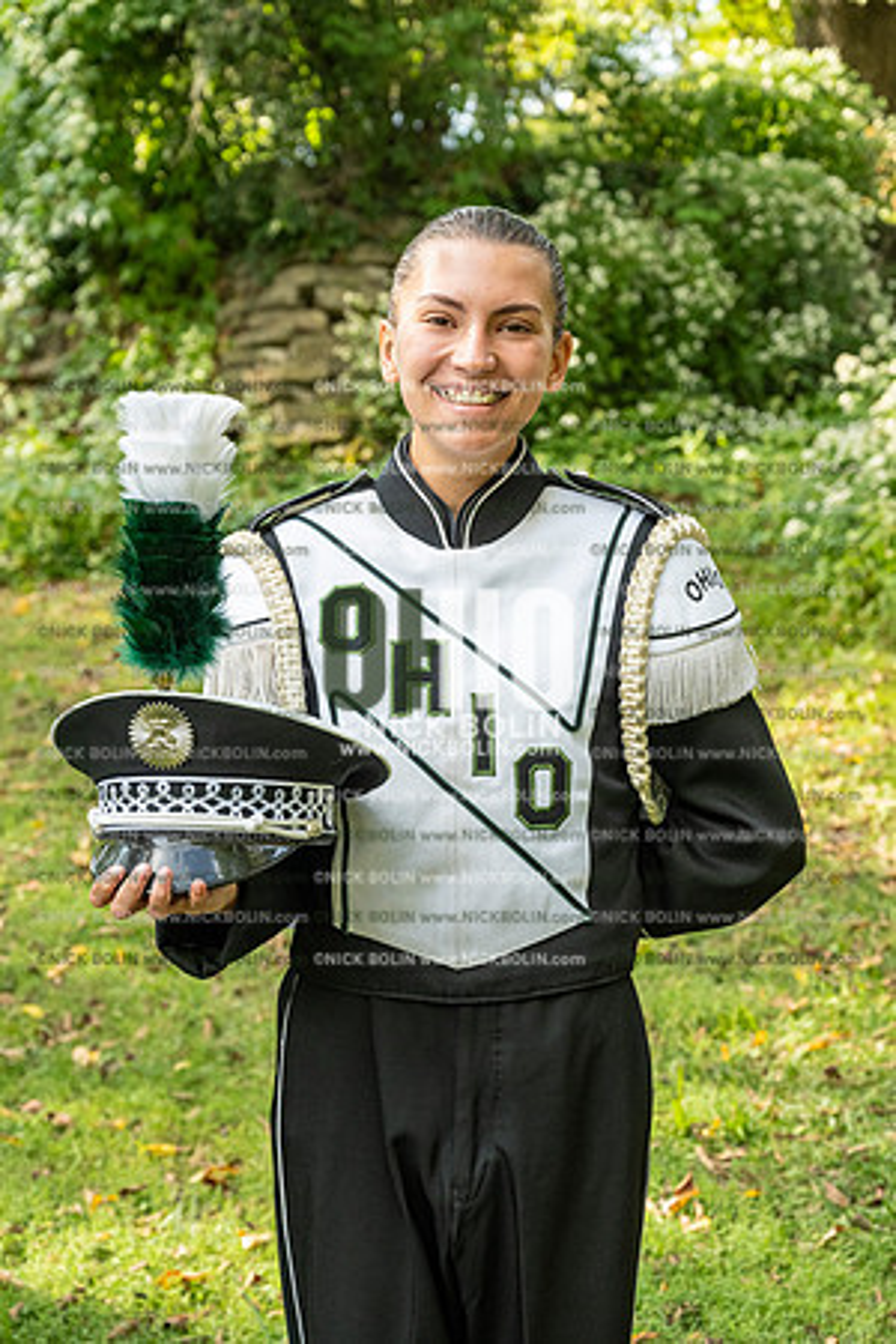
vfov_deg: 33.9
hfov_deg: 23.0
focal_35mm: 59
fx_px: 2202
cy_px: 672
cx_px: 448
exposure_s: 1/640
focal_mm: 59
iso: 1000
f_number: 5.6
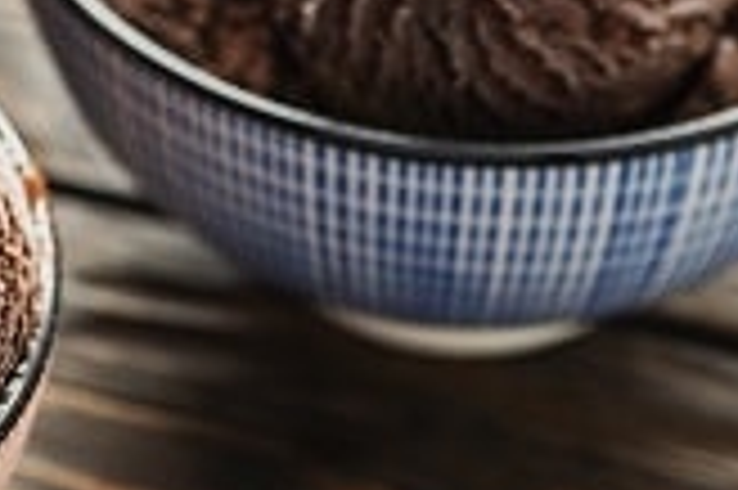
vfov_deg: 3.6
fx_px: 7864
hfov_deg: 5.3
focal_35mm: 384
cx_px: -284
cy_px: 81
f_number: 6.3
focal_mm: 105
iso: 200
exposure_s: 1/160
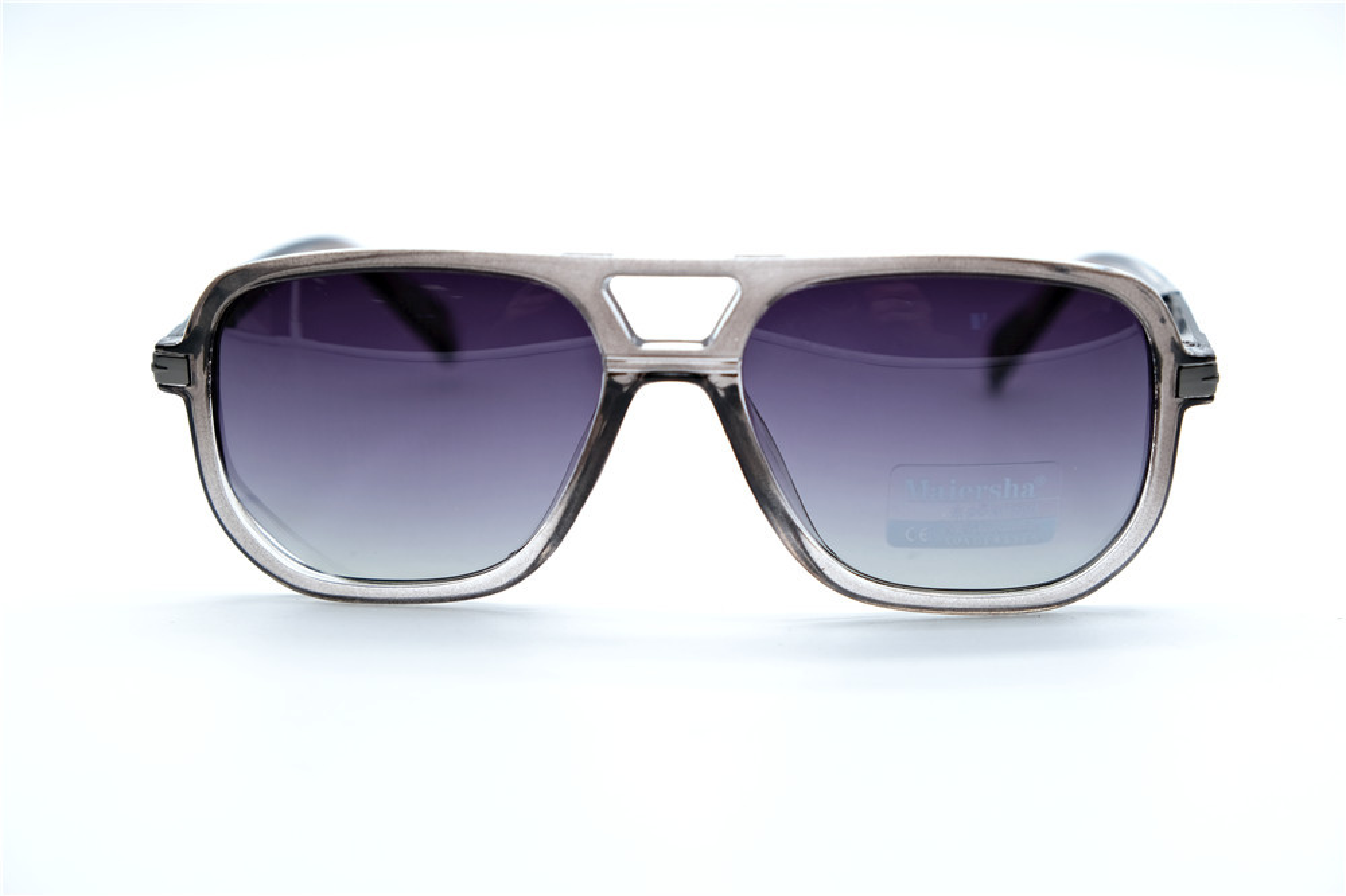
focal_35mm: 64
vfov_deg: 21.2
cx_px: 673
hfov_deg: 31.4
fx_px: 2392
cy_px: 448
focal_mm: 42.5
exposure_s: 1/125
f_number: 5.6
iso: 160
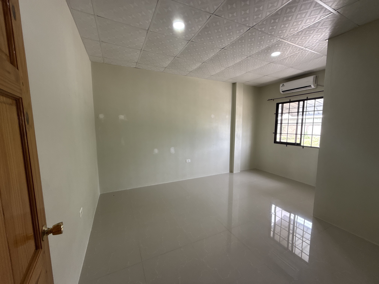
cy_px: 142
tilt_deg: -5.5
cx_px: 190
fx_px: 153
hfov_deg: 102.1
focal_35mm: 14
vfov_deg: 85.7
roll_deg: +0.1
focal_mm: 2.22
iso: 160
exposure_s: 1/99
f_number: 2.2
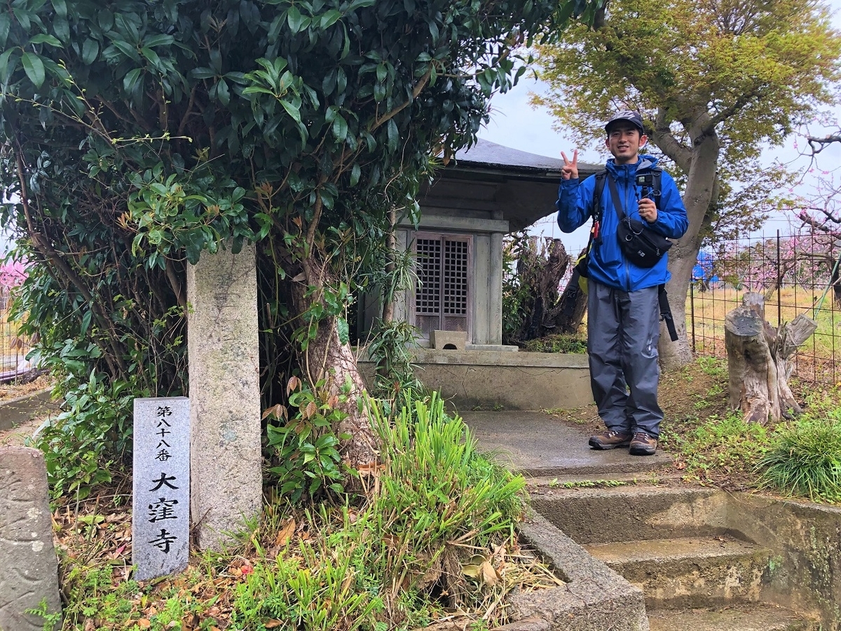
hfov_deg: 63.4
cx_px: 420
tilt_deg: +8.4
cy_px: 316
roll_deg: -0.4
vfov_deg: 49.7
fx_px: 680
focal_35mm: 28
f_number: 1.8
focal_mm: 3.99
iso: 20
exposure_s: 1/128
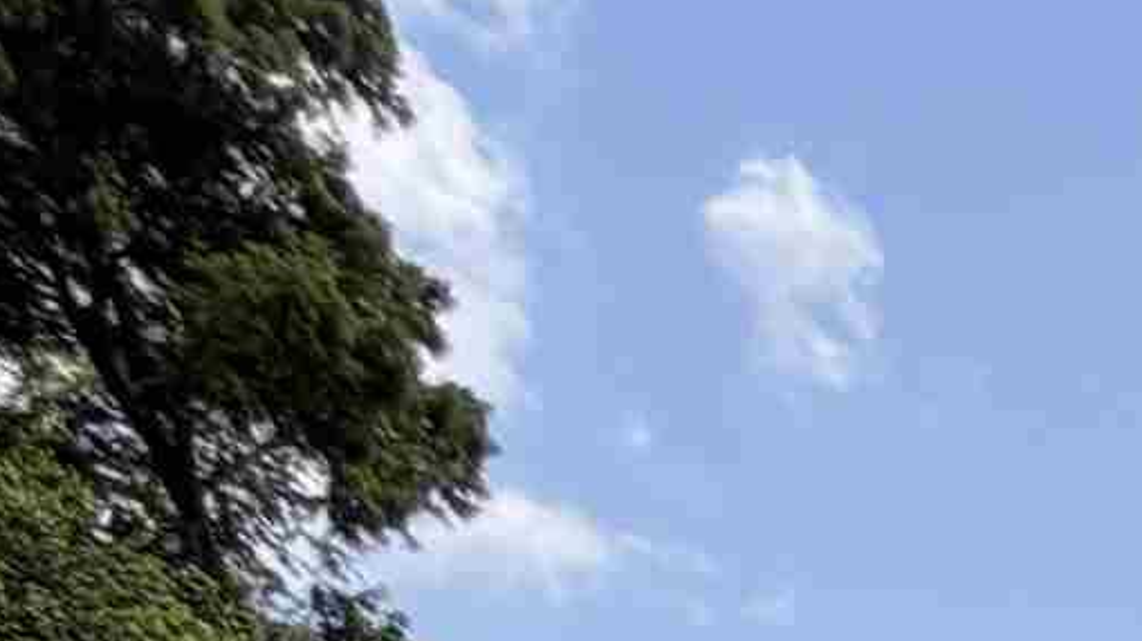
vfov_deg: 8.3
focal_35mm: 92
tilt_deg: -20.8
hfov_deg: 12.0
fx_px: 2785
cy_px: 2454
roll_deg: +1.6
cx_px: 3325
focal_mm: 2.22
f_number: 2.2
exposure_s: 1/876
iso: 20
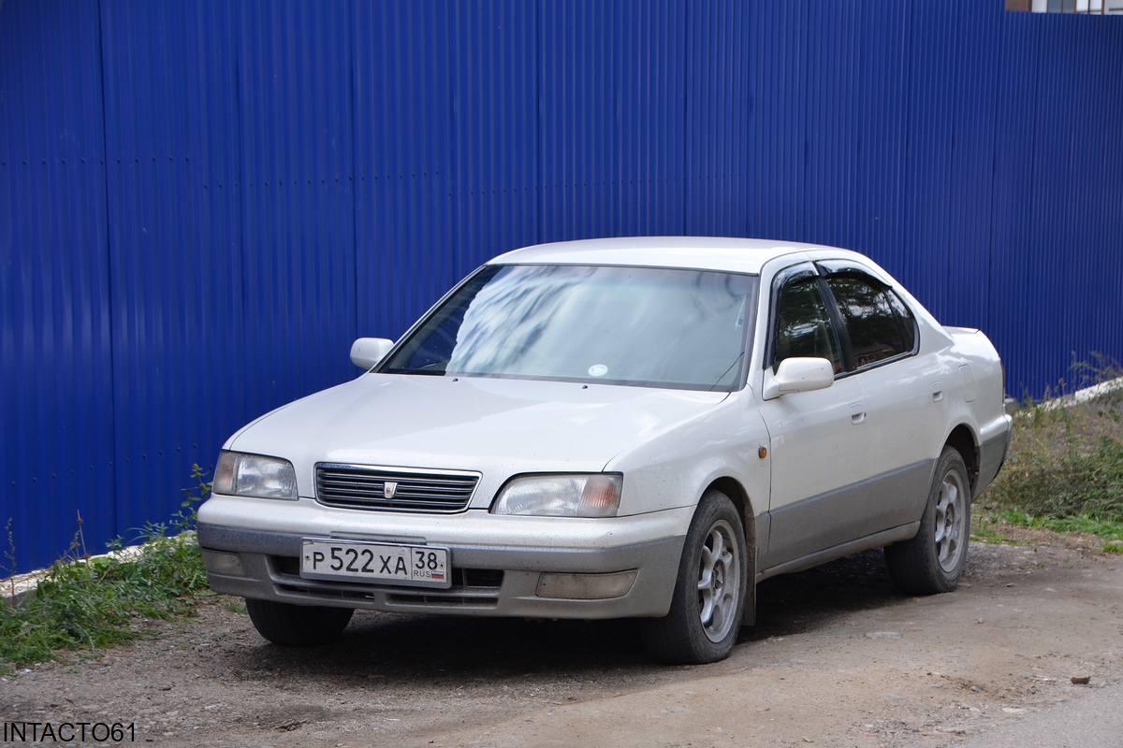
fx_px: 3509
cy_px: 374
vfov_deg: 12.2
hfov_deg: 18.2
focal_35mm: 112
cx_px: 562
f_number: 6.3
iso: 200
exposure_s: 1/160
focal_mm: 75
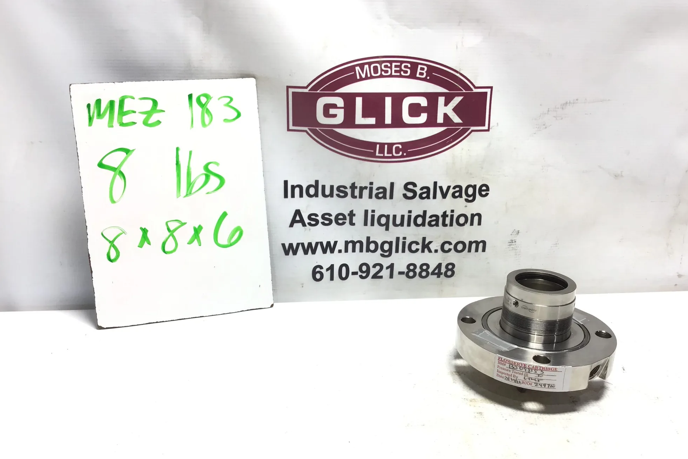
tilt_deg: -19.1
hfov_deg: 57.2
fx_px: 631
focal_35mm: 33
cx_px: 351
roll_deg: -1.0
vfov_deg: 40.0
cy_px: 247
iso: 32
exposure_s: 1/120
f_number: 2.4
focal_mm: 3.3
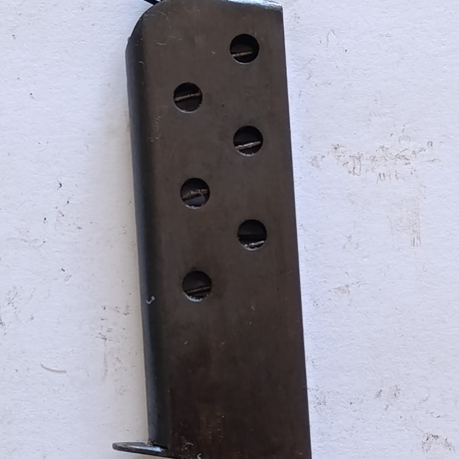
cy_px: 243
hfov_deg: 16.0
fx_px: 1635
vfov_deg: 16.0
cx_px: 229
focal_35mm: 109
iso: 1000
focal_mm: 6.14
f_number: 1.6
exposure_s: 1/100
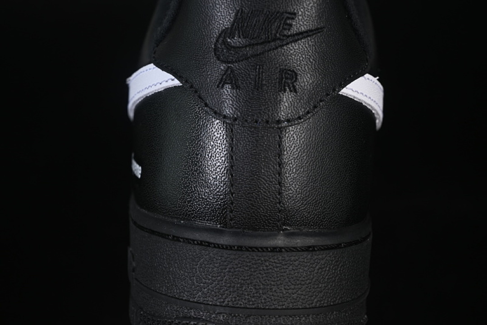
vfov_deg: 18.2
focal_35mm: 75
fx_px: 1015
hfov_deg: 27.0
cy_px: 162
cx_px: 244
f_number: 6.3
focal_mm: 50
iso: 160
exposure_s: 1/60
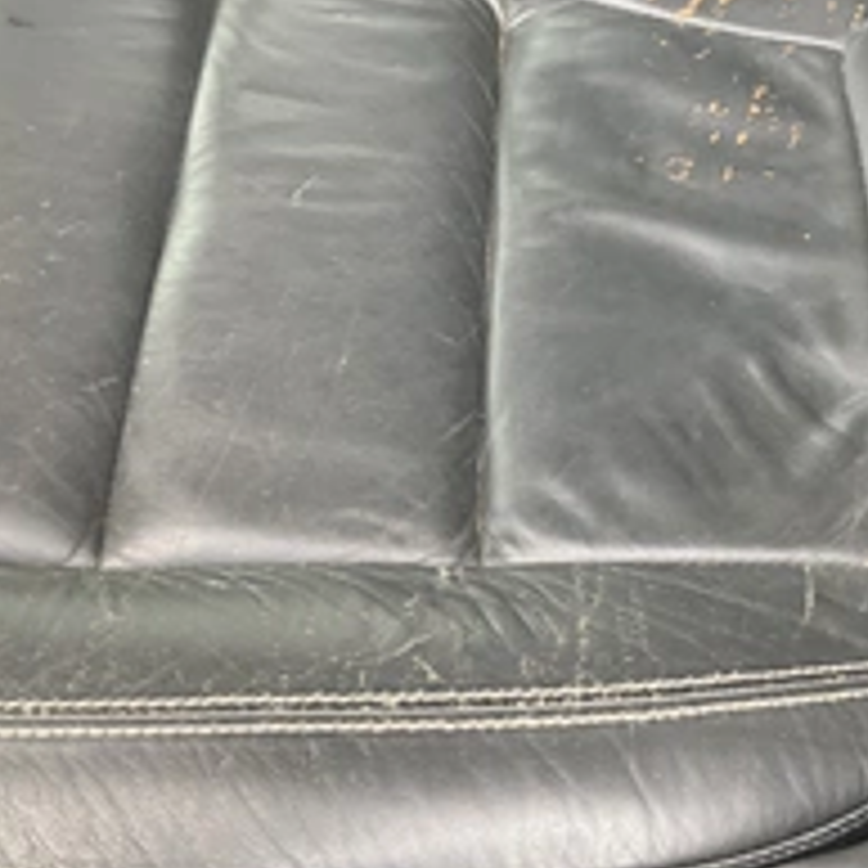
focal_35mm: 53
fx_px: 1504
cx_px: 558
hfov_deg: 32.0
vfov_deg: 31.9
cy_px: 270
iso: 80
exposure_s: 1/60
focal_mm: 3
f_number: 1.8
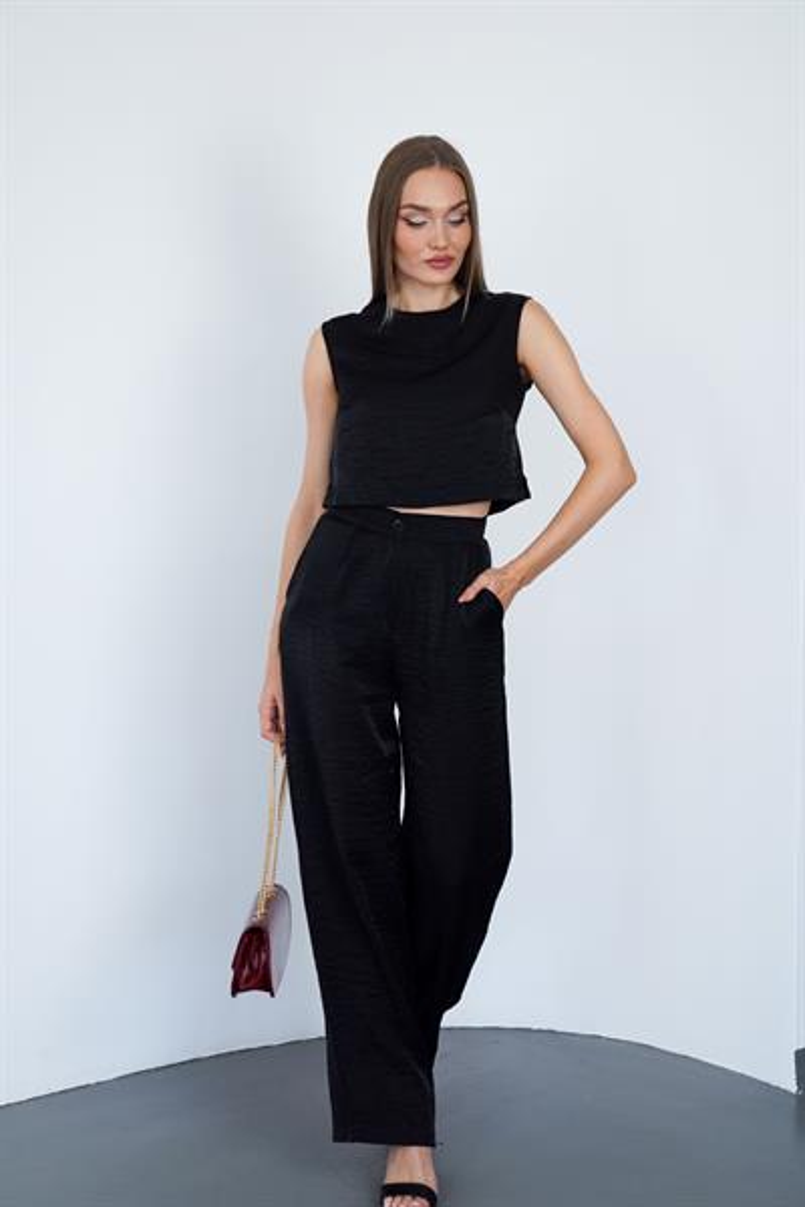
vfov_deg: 35.6
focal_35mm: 56
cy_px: 604
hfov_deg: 24.2
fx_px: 1878
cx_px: 402
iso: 250
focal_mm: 56
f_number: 5.6
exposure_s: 1/100
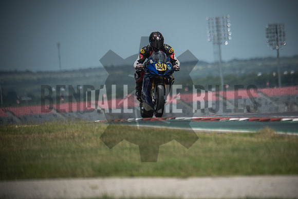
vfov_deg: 2.3
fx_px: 4968
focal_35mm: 600
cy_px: 100
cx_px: 149
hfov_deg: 3.4
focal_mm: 400
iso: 640
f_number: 5.6
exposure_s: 1/5000
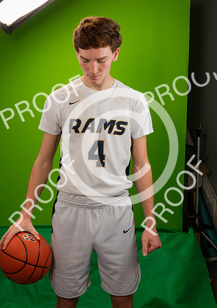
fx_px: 392
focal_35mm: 45
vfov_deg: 42.9
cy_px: 149
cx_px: 65
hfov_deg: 30.6
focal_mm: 24
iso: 800
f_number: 20
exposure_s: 1/60
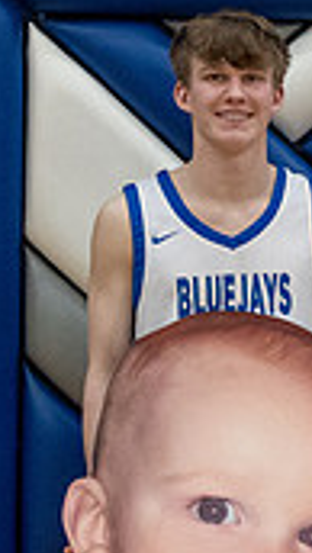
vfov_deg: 7.4
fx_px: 4286
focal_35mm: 292
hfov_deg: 4.1
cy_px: 218
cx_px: 833
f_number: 3.5
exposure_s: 1/400
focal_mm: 57
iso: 2500
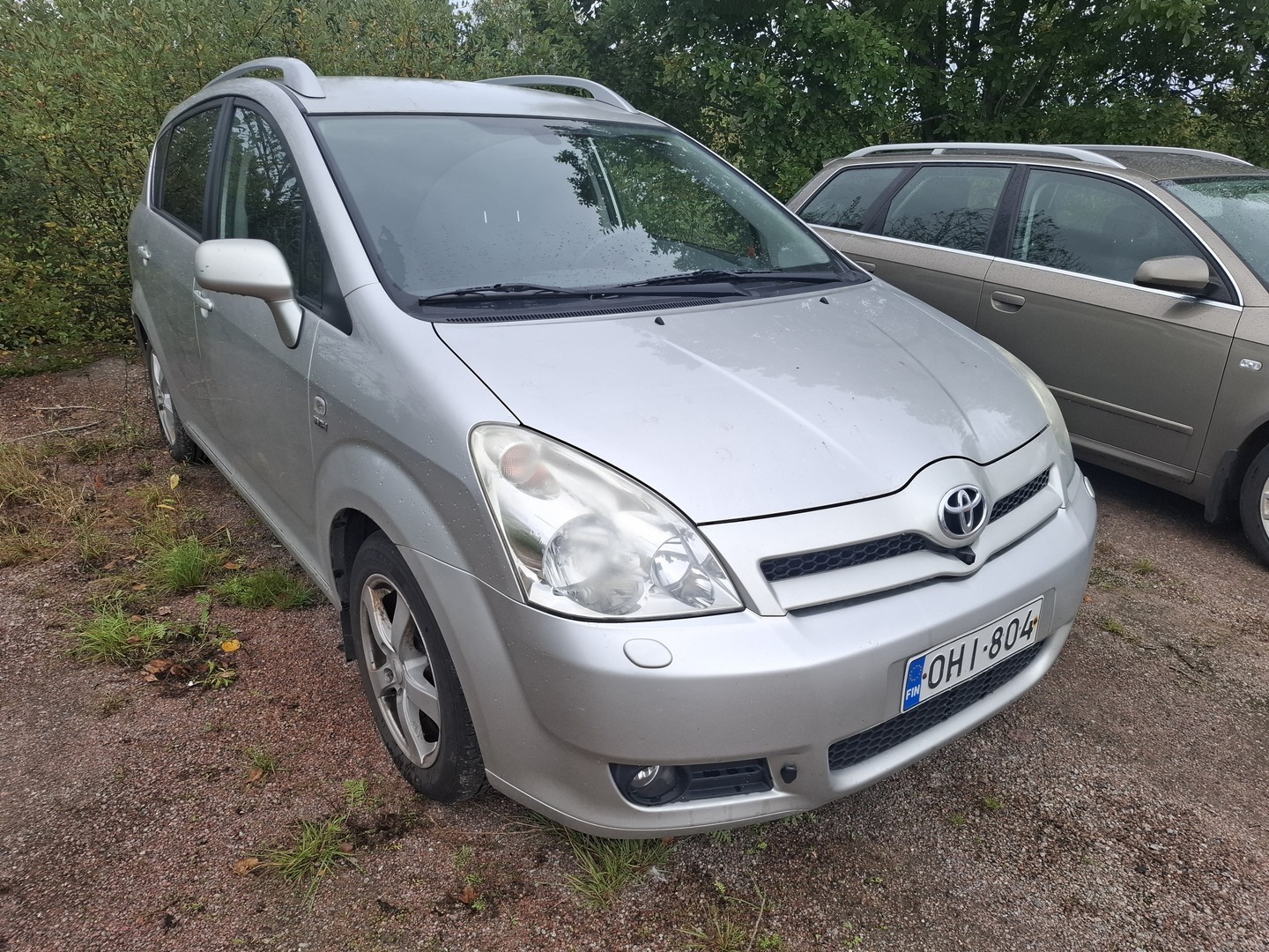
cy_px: 476
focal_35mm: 23
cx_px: 634
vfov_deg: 58.9
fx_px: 843
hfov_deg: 73.9
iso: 50
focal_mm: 5.54
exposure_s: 1/719
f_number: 1.8
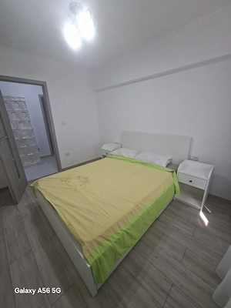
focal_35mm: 13
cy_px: 154
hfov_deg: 89.9
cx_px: 116
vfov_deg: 106.2
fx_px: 116
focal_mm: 1.74
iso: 64
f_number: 2.2
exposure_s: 1/40
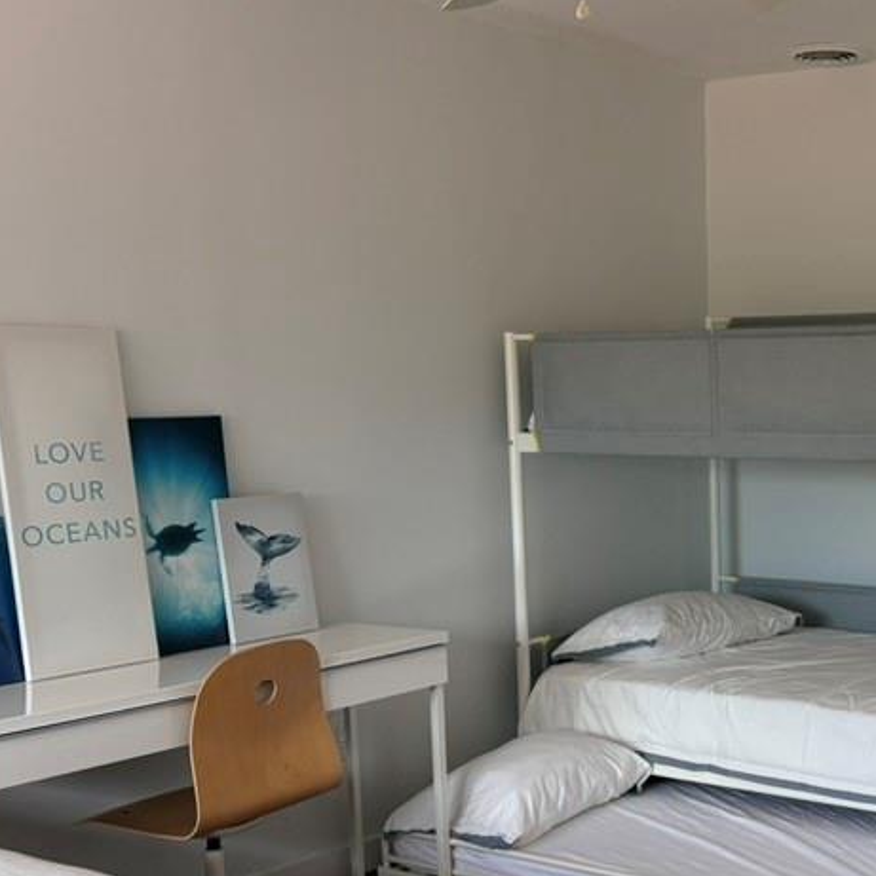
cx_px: 863
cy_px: 513
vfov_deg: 33.3
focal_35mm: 51
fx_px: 1460
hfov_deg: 31.1
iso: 100
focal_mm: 5.96
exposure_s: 1/240
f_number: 1.6
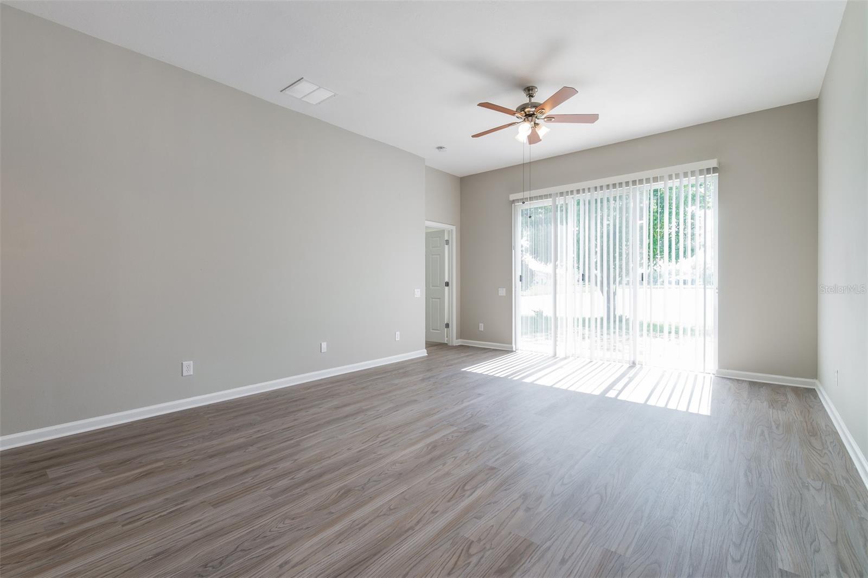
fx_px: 386
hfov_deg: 96.7
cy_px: 289
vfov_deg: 73.7
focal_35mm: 16
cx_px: 434
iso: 100
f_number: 7.1
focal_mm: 16
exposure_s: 1/25
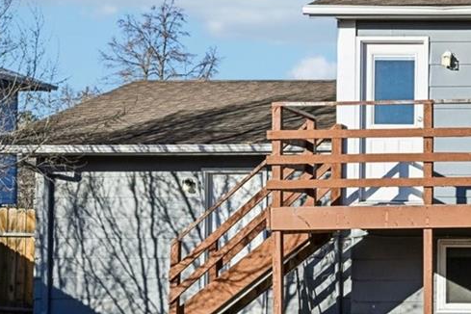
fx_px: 963
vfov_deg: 18.5
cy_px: 181
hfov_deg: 24.4
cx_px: 590
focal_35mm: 74
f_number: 11
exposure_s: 1/100
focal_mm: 22.5
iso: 64
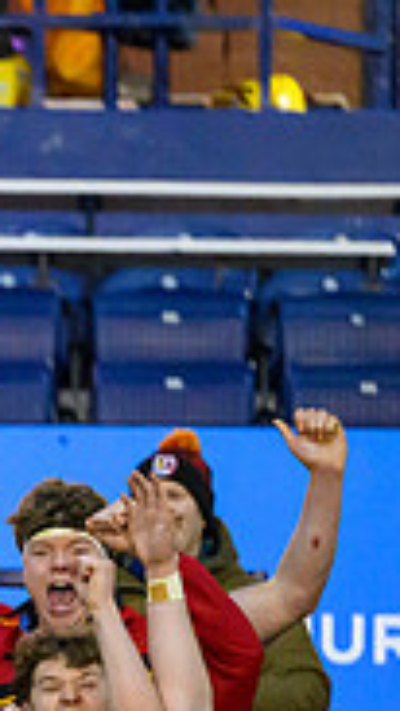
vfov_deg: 3.1
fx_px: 13287
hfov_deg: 1.7
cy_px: 782
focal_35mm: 705
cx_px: -586
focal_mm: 200
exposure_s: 1/500
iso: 10000
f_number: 2.8
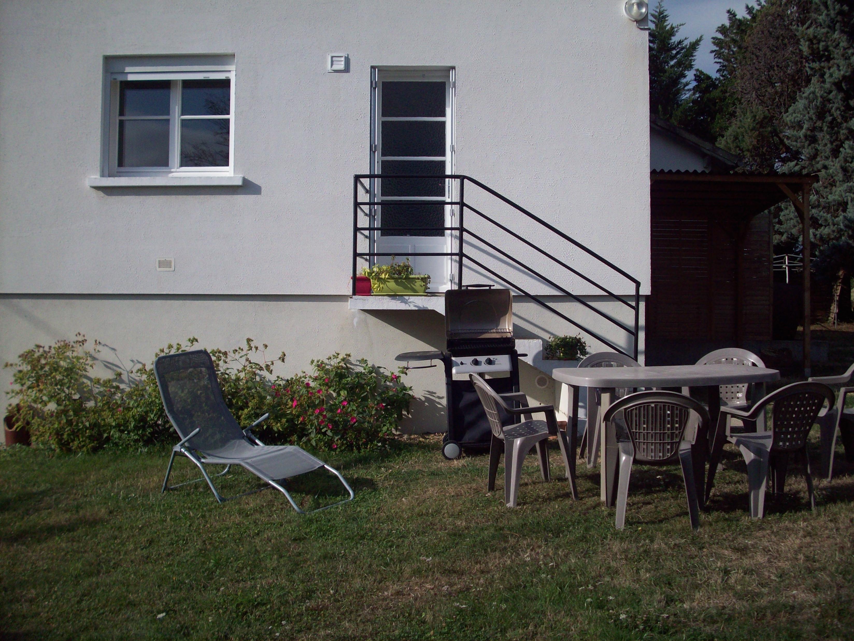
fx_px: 913
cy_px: 320
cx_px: 427
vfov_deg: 38.7
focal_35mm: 37
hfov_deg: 50.1
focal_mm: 6.2
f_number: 5.6
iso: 80
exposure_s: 1/751
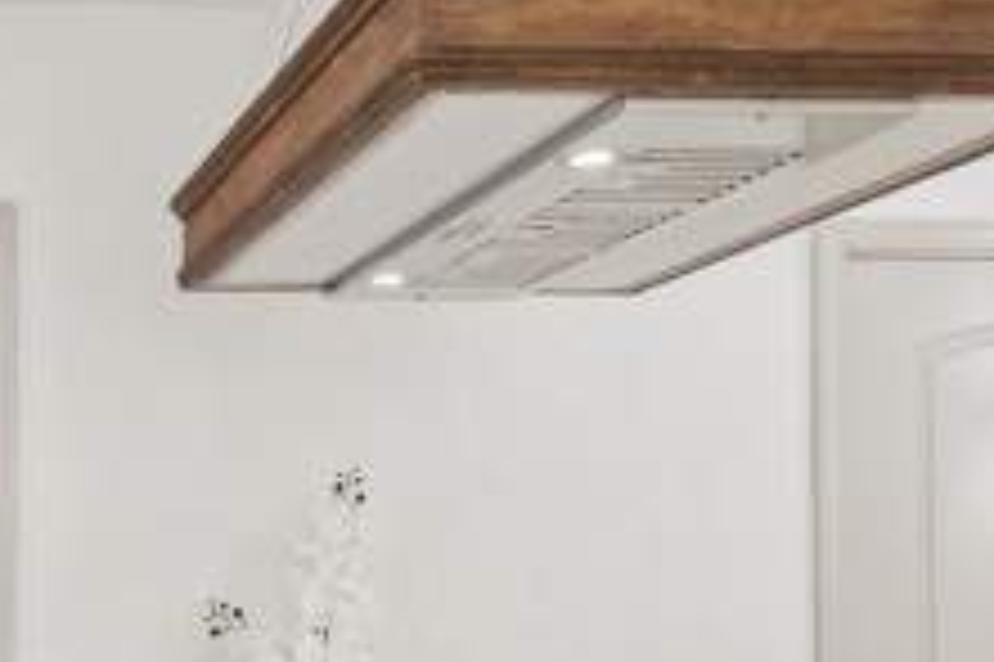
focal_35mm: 58
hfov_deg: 30.4
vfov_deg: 22.7
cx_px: -130
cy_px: 615
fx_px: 1600
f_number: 10
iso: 3200
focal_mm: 16
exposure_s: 1/250
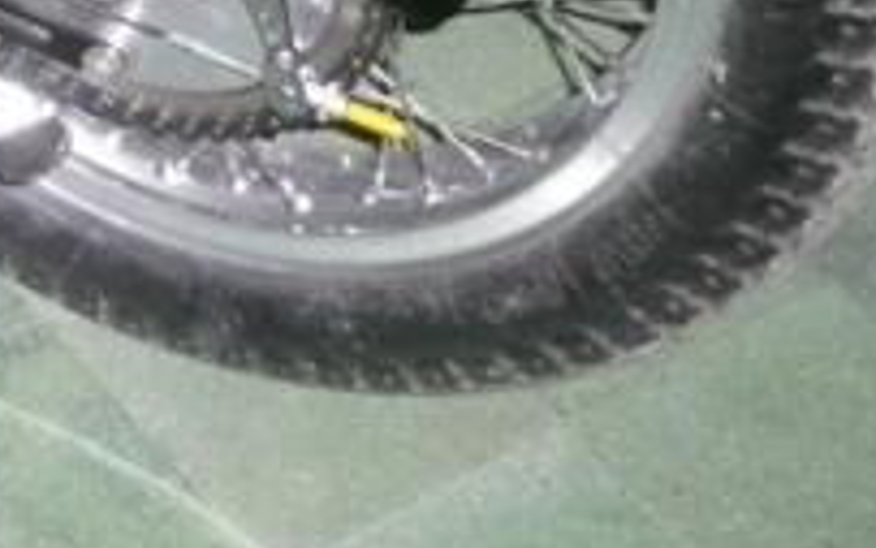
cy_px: -591
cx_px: -410
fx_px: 2794
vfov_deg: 10.2
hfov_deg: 16.4
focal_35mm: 117
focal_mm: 4.6
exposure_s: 1/30
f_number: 2.8
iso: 320
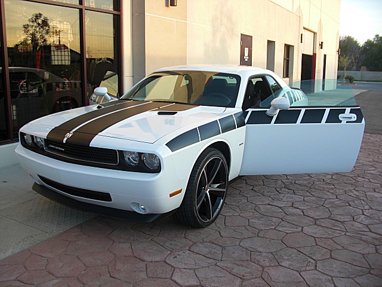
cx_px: 191
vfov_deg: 39.7
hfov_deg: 51.4
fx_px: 397
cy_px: 144
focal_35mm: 36
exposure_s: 1/80
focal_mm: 6.3
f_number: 2.8
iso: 50
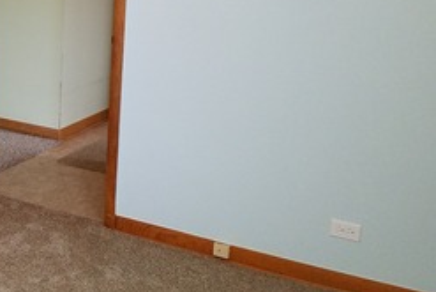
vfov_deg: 19.2
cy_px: 44
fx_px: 848
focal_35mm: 70
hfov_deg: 27.4
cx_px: 12
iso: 200
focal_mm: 4.2
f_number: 1.7
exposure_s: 1/60
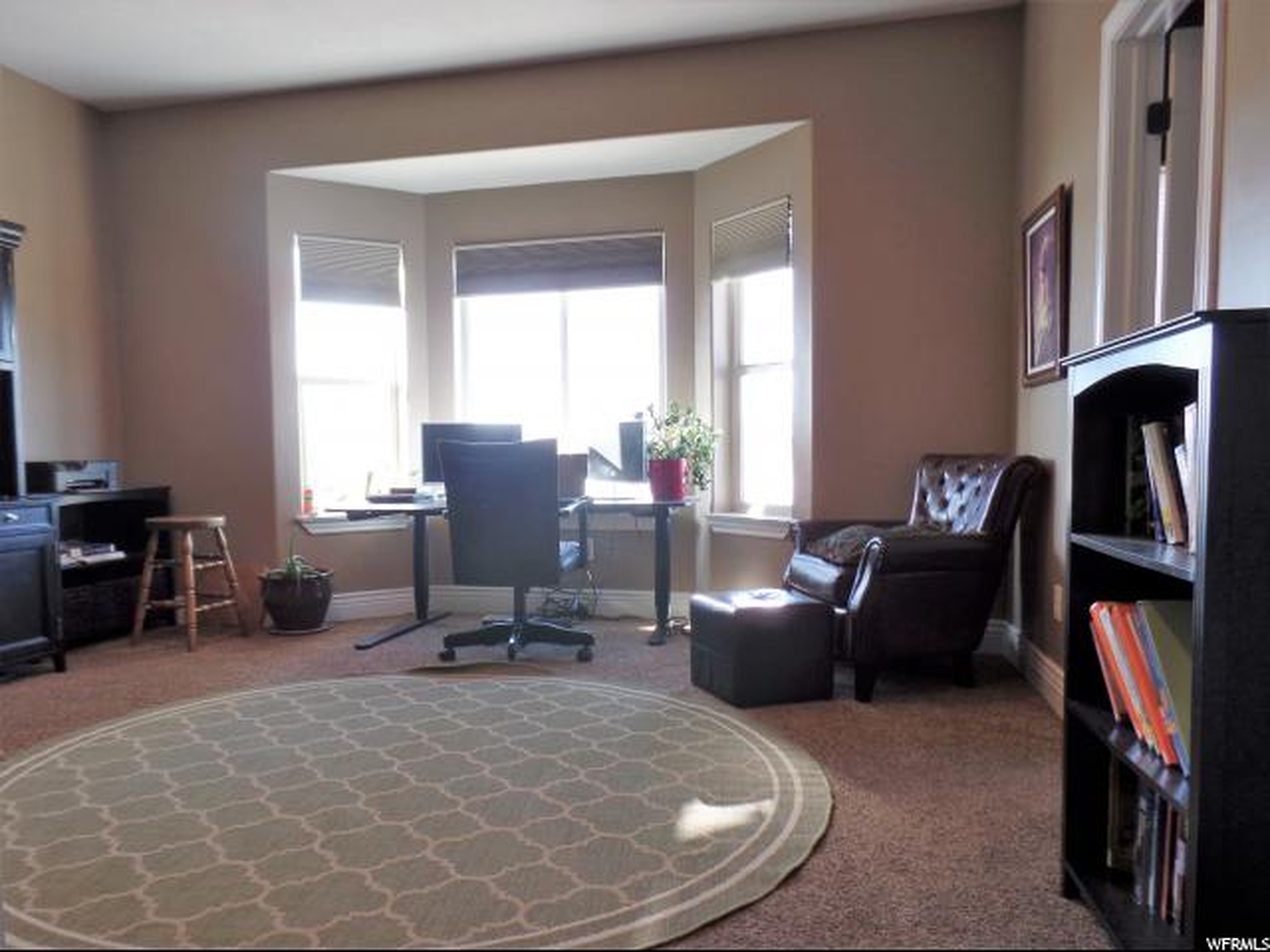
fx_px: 844
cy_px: 476
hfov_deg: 73.9
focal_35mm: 23
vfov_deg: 58.9
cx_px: 635
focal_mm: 4.1
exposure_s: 1/45
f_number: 2.8
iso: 80
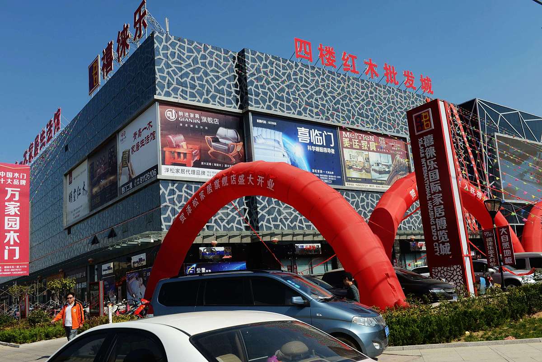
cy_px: 181
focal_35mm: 32
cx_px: 271
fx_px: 482
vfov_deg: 41.1
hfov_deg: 58.7
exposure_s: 1/320
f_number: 9
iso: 100
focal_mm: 32
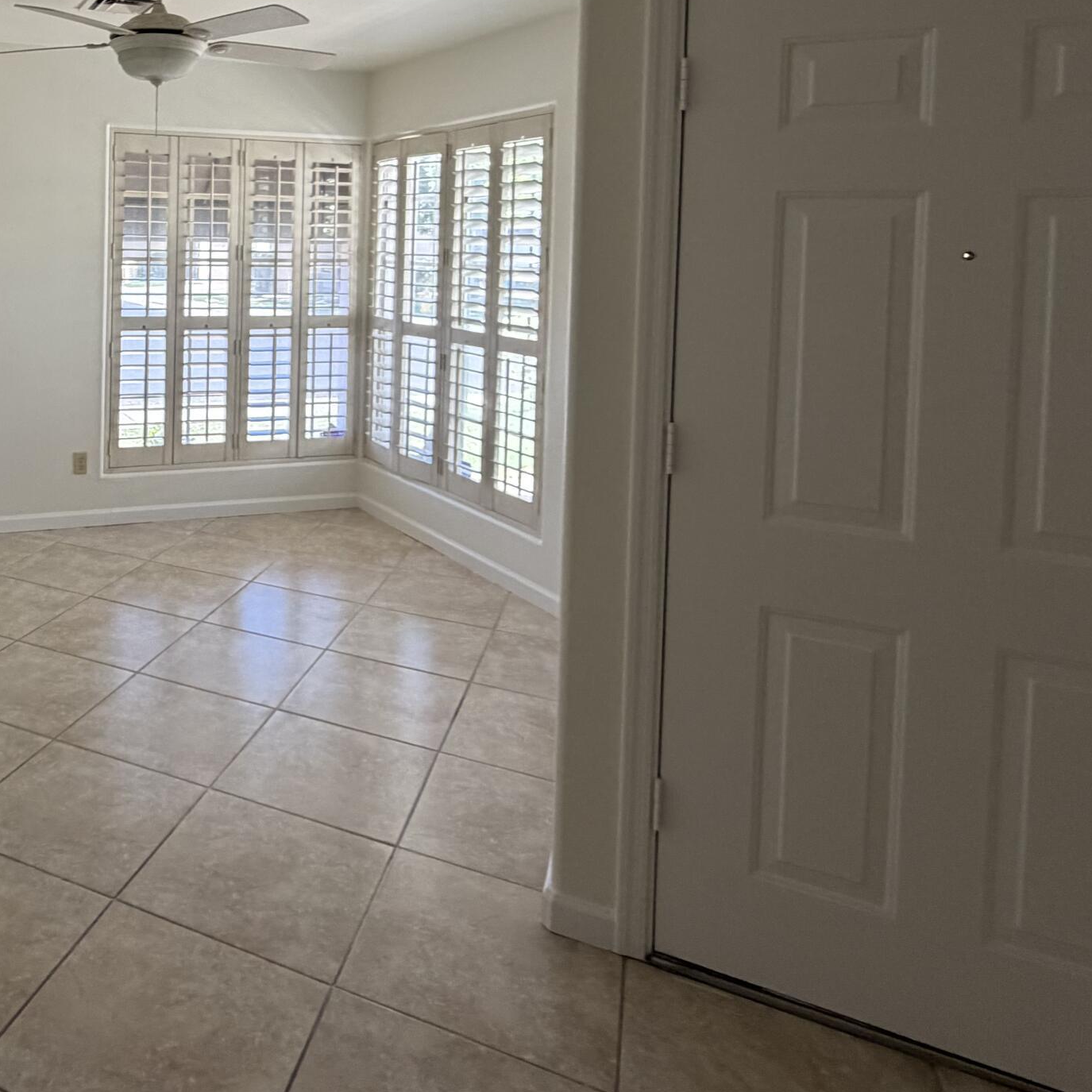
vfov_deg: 56.2
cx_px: 159
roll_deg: -1.2
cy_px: 272
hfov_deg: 53.4
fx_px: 964
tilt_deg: -1.8
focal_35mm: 27
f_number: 2.2
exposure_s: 1/121
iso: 250
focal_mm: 2.22
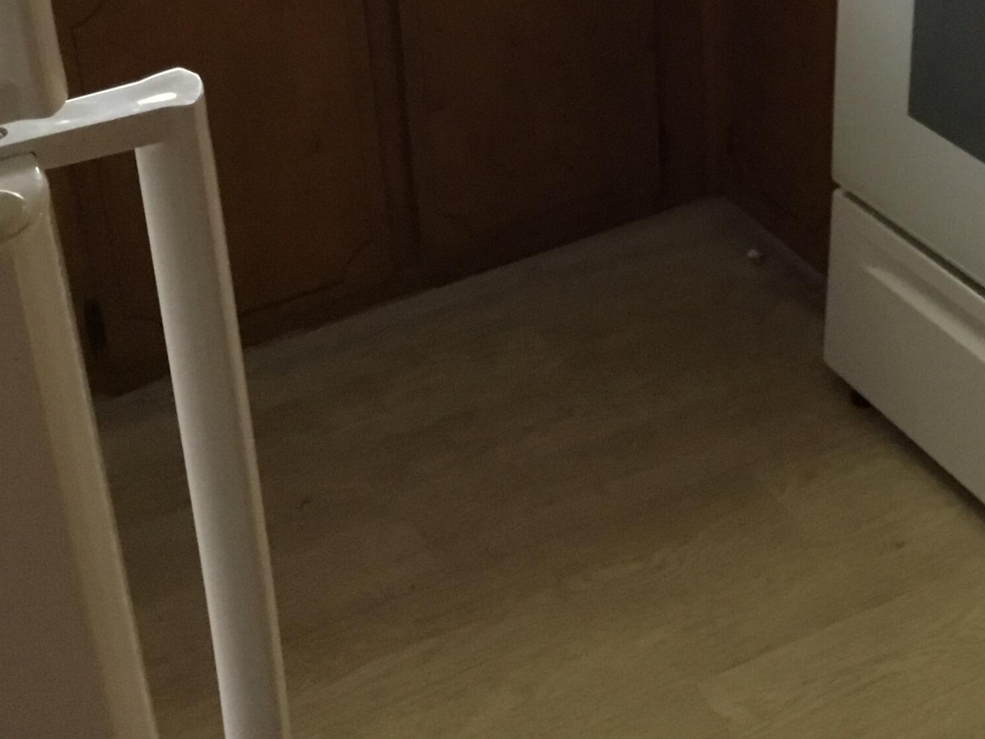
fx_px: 1764
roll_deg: +0.4
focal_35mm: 62
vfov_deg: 22.7
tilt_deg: -19.7
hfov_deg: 30.9
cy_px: 3
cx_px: 661
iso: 200
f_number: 2.4
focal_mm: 3.3
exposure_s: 1/17
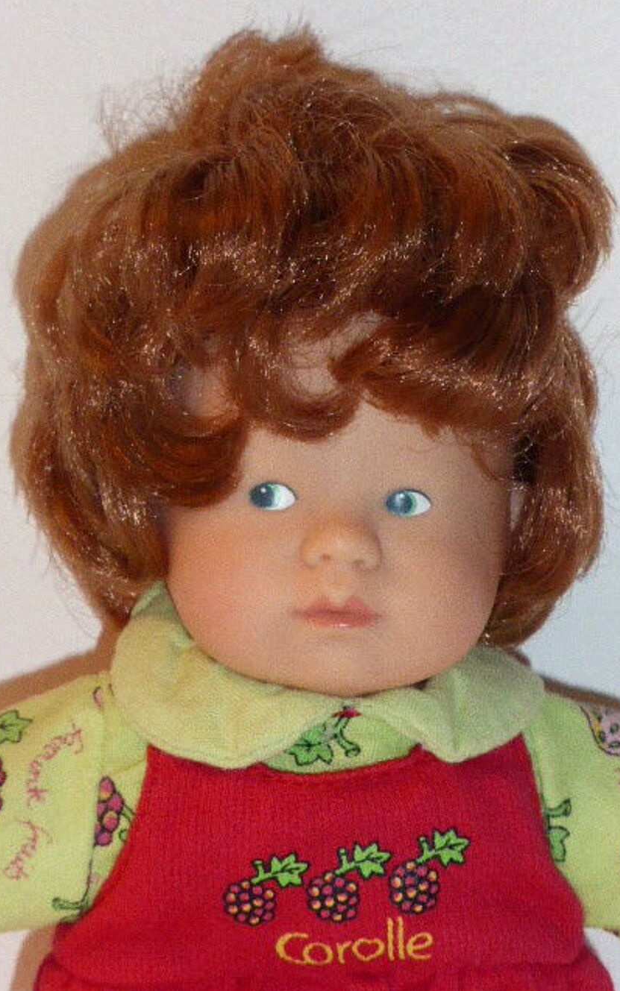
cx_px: 331
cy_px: 496
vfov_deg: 15.5
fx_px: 3649
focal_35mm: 135
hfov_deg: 9.7
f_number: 5.3
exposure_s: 1/60
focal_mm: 20.6
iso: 800
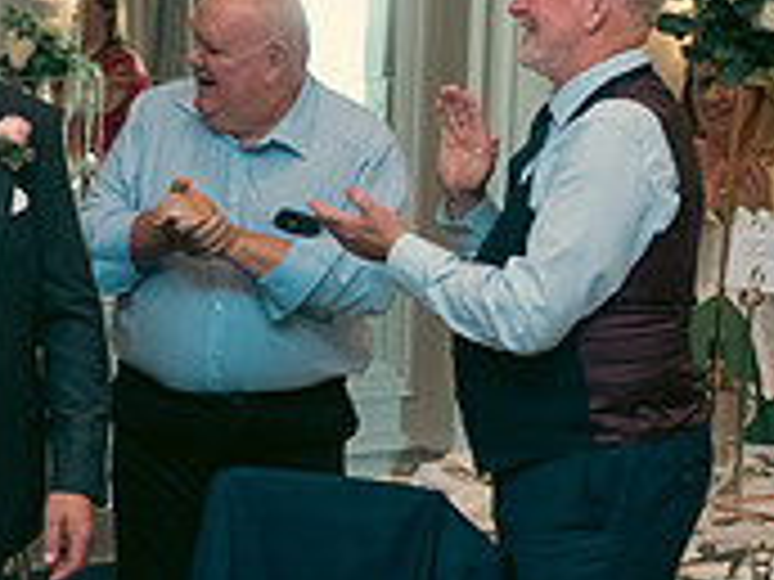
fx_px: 2907
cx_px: 22
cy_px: 357
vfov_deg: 11.4
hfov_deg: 14.9
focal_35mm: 130
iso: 800
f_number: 3.5
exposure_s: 1/160
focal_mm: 40
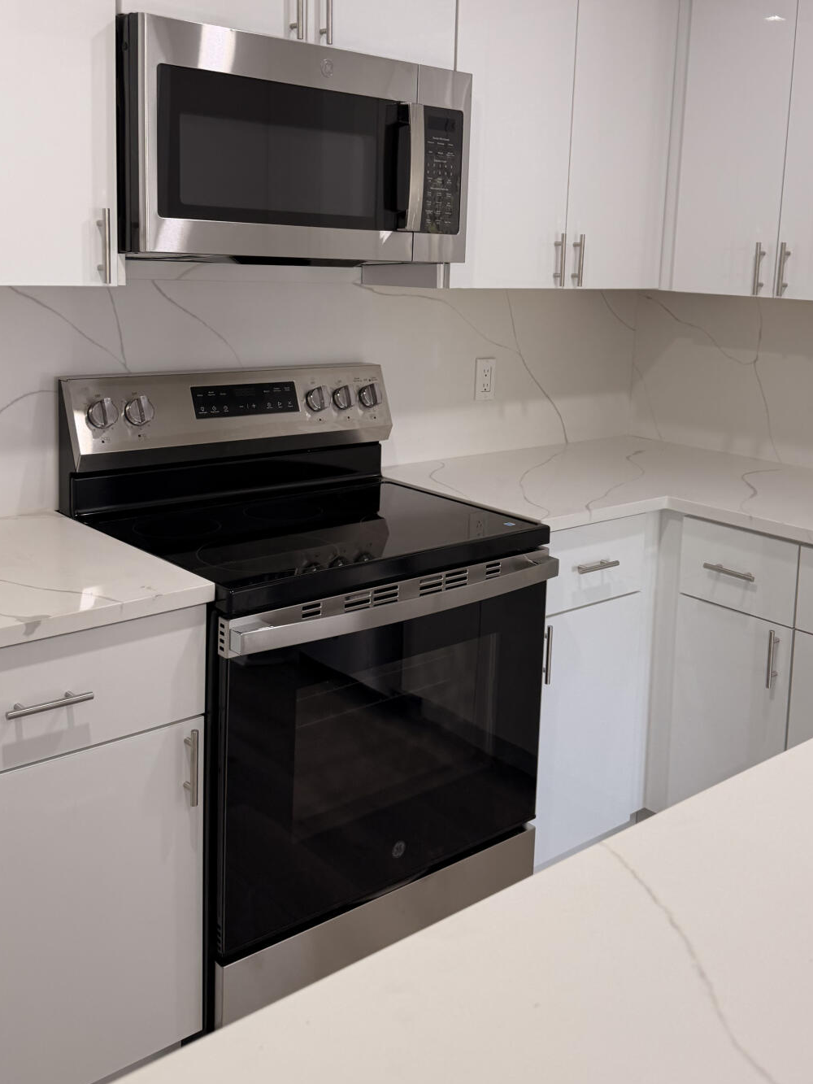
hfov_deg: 39.5
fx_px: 1127
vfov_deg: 50.9
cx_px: 494
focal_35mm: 36
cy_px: 423
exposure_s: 1/120
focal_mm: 6.76
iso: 125
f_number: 1.78
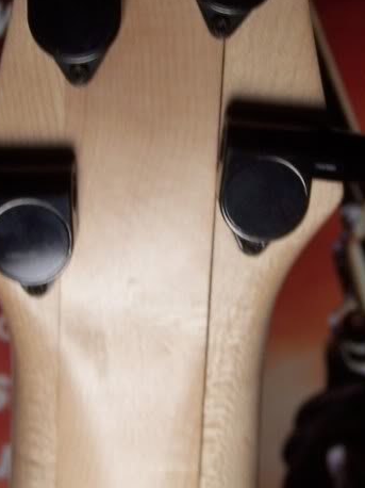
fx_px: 1196
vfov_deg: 22.9
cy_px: 164
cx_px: 225
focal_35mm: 85
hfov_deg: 17.3
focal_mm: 6.3
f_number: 2.8
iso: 80
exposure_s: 1/125
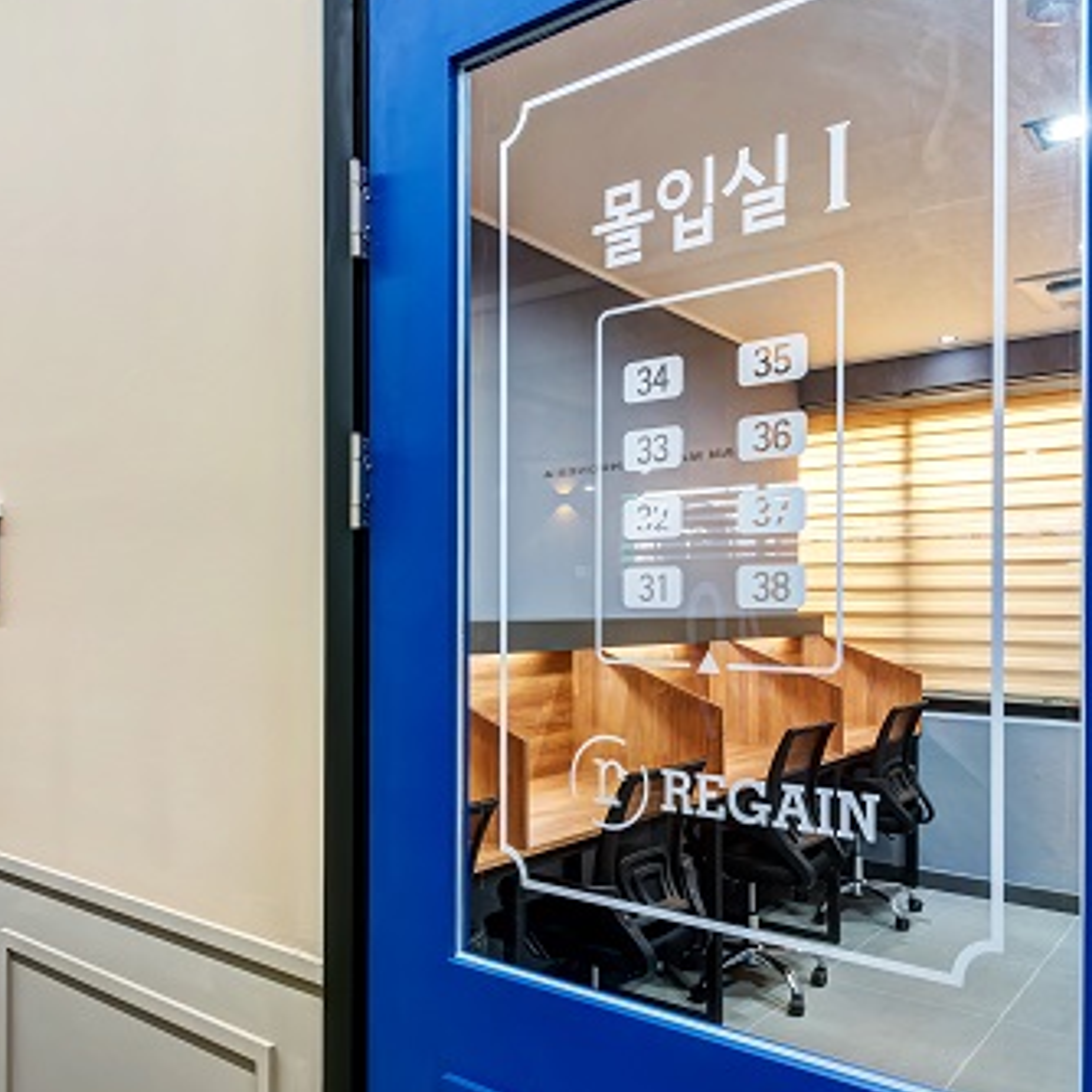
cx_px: 530
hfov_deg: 55.6
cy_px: 605
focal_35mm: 29
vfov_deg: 55.5
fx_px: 1035
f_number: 11
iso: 100
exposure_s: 1/2
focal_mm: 19
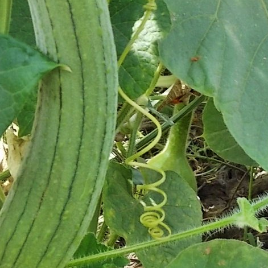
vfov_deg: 9.7
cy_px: 137
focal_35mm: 180
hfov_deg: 9.6
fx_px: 1577
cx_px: 0
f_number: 4
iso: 80
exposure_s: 1/125
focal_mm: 8.5
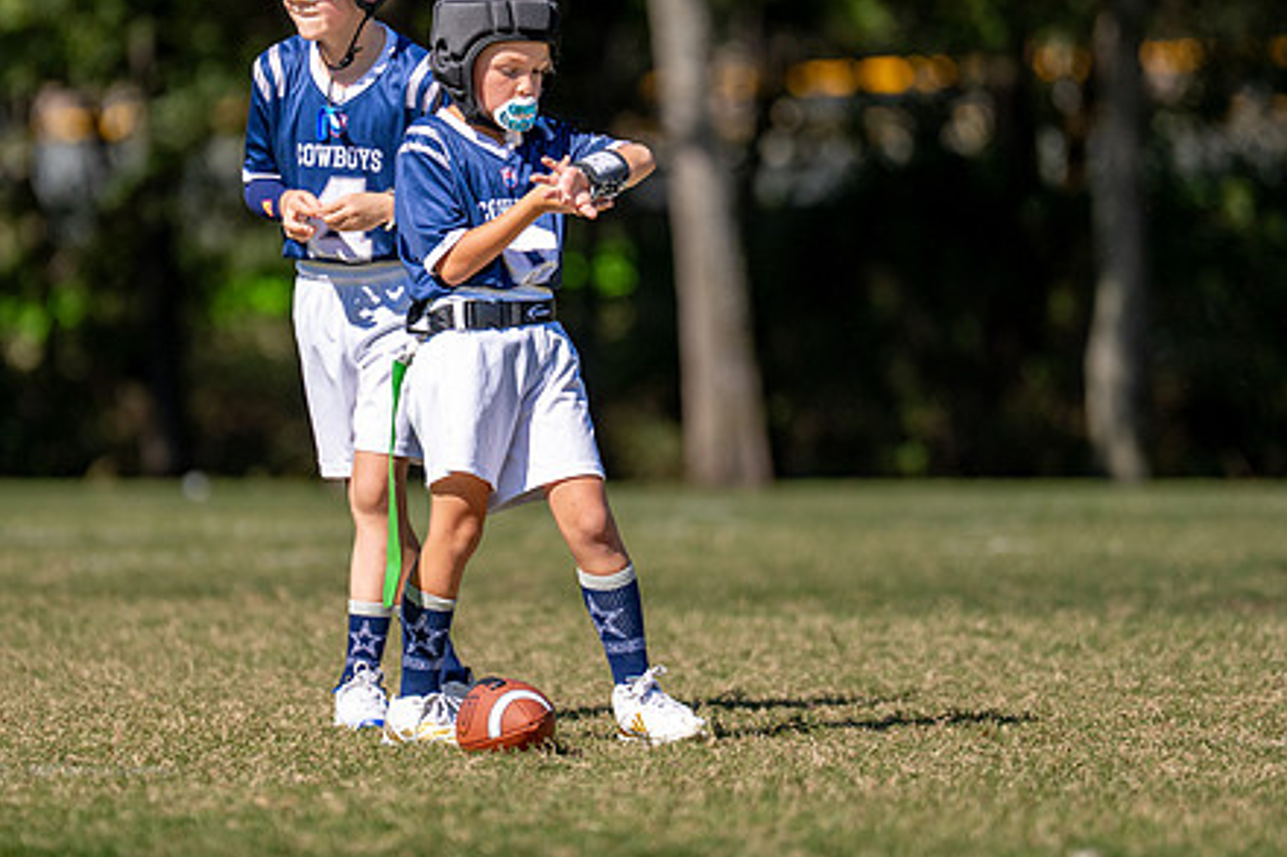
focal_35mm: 349
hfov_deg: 5.9
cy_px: 335
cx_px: 483
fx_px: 12471
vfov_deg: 3.9
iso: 160
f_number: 2.8
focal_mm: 200
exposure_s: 1/3200
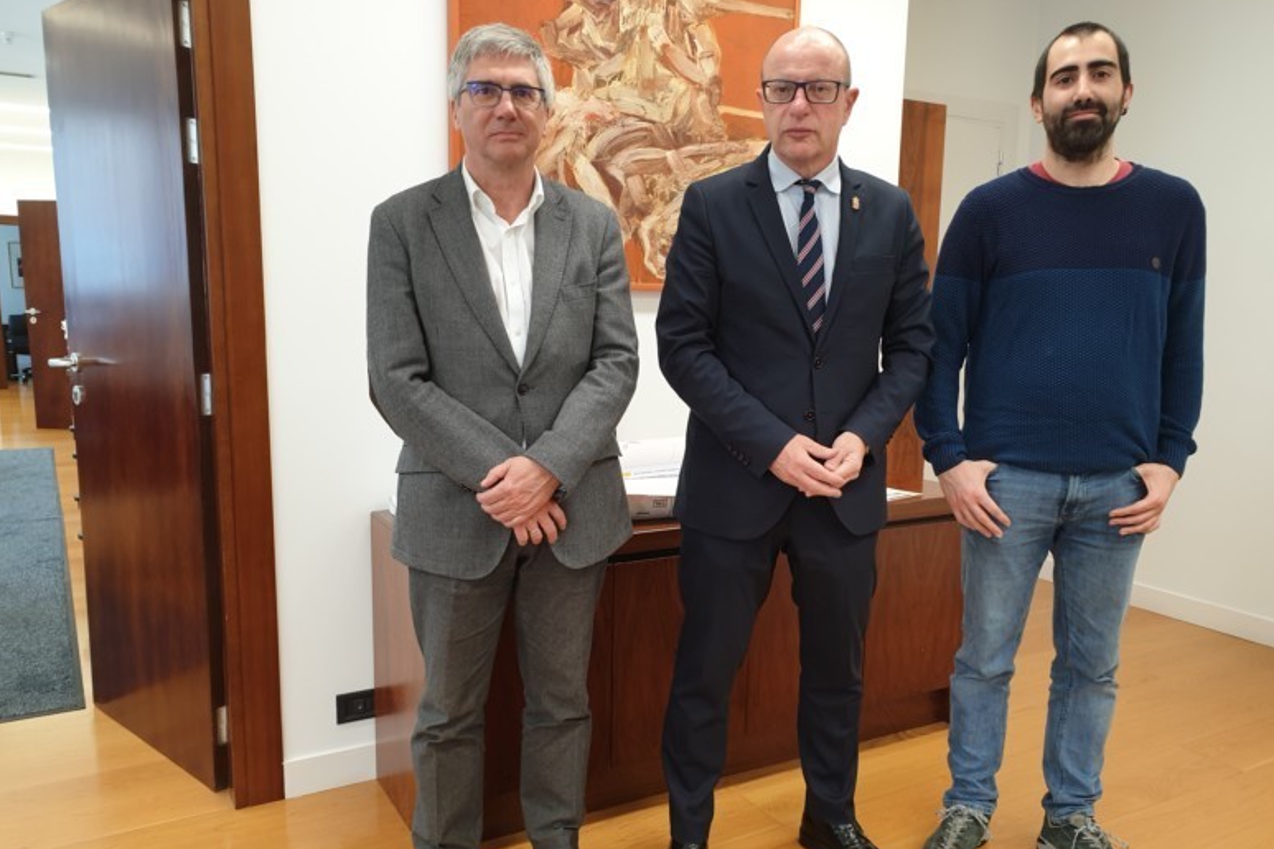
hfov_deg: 65.5
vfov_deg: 46.3
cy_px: 460
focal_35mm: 28
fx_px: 991
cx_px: 658
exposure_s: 1/50
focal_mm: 4.3
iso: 160
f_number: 2.4
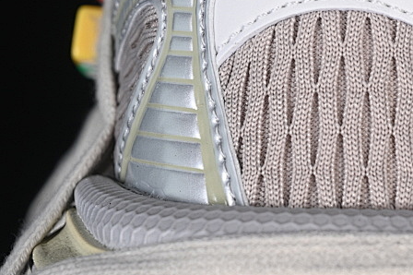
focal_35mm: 181
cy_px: 104
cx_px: 350
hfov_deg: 11.3
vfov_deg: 7.6
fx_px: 2075
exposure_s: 1/80
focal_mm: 50
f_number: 7.1
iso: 160
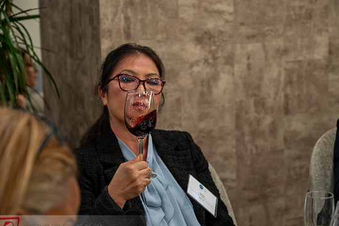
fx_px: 716
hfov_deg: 26.6
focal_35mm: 76
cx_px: 176
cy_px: 117
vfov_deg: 17.9
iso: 2000
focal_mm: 70
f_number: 4
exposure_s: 1/80
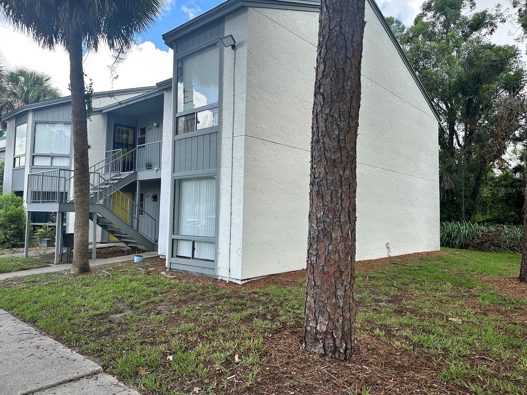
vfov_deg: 54.9
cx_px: 256
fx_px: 381
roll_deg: -1.2
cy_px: 190
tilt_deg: +4.2
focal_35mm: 25
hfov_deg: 69.4
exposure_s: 1/1119
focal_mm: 6.86
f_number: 1.78
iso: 80
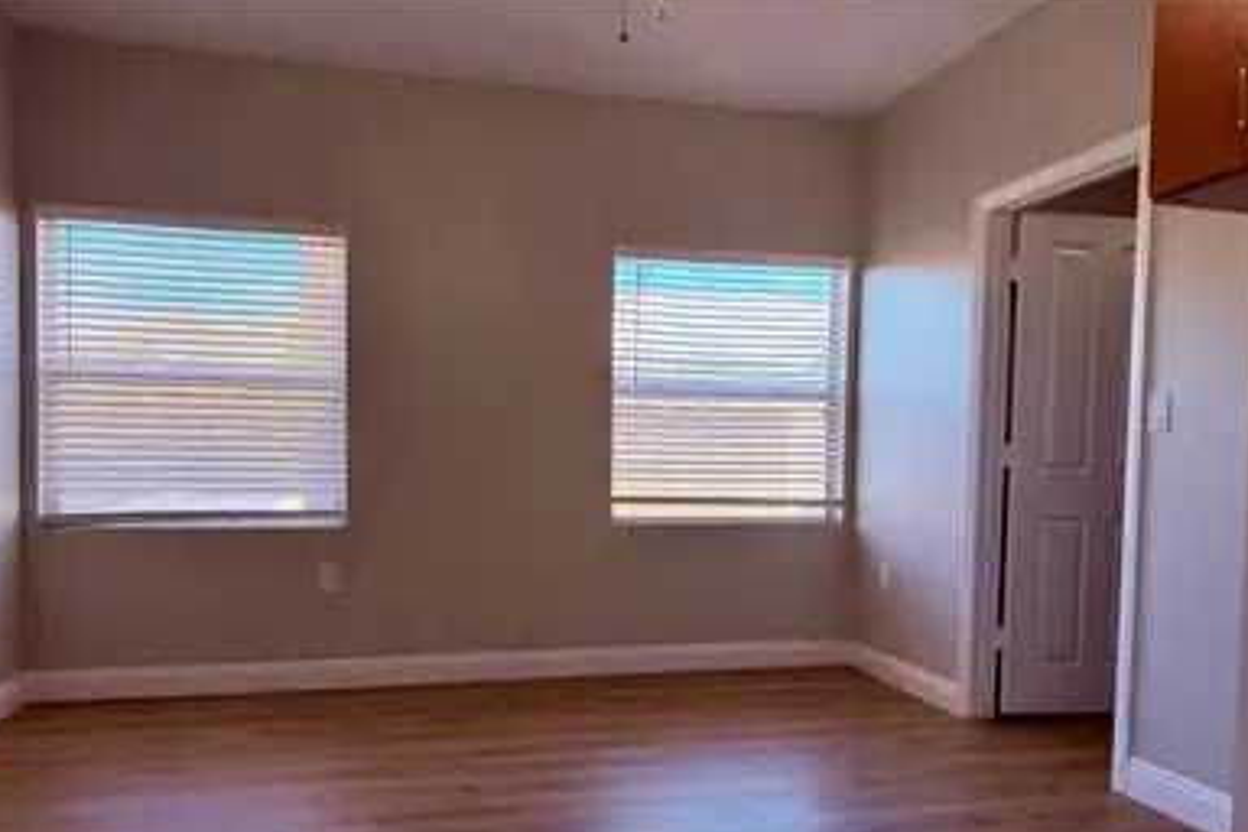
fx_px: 901
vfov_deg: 49.4
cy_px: 478
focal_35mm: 26
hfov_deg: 69.4
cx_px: 611
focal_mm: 6.76
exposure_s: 1/171
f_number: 1.78
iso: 80
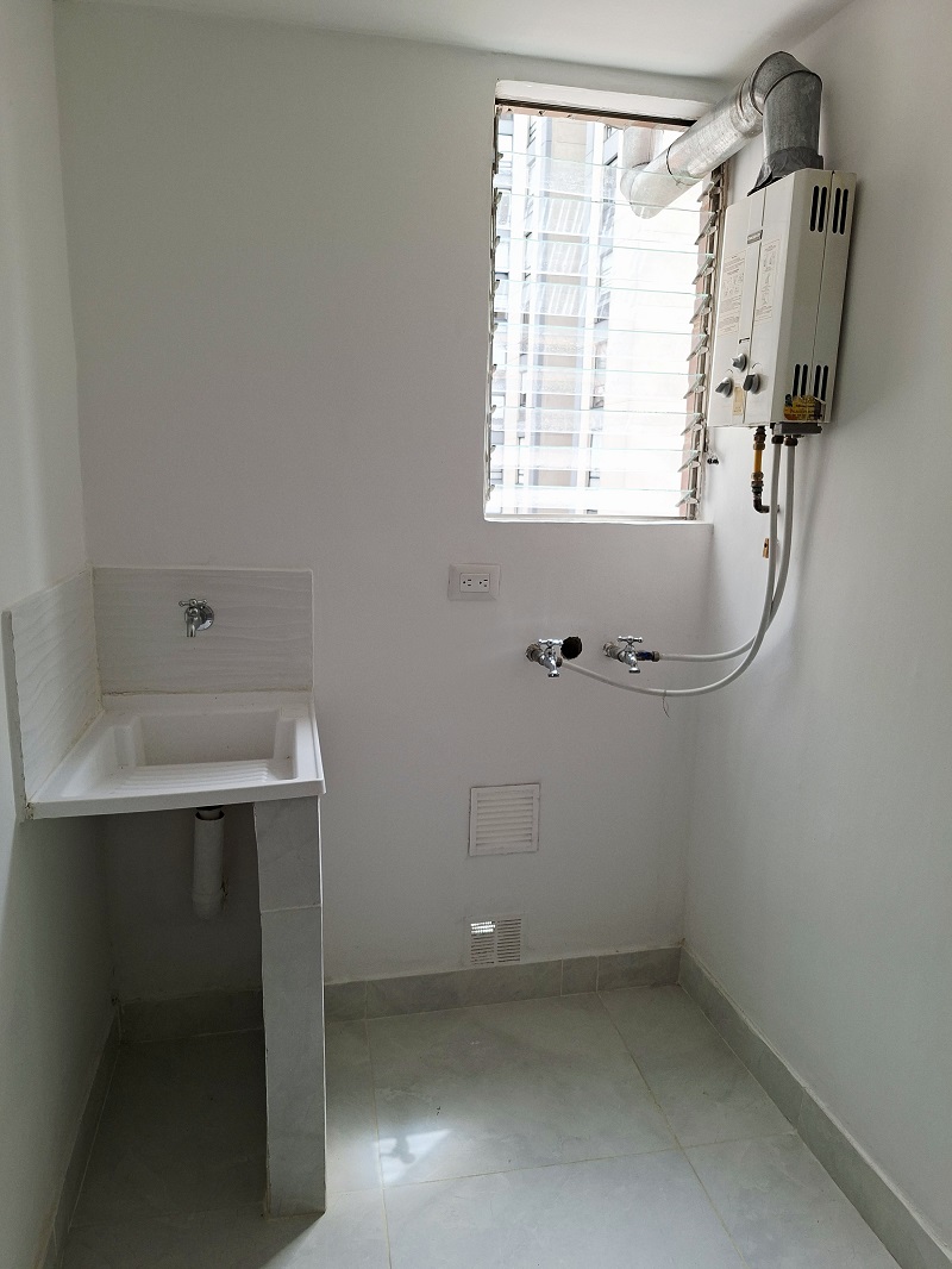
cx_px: 476
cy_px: 634
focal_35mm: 23
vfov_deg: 73.9
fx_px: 843
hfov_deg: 58.9
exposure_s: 1/270
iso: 50
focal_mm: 5.54
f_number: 1.8
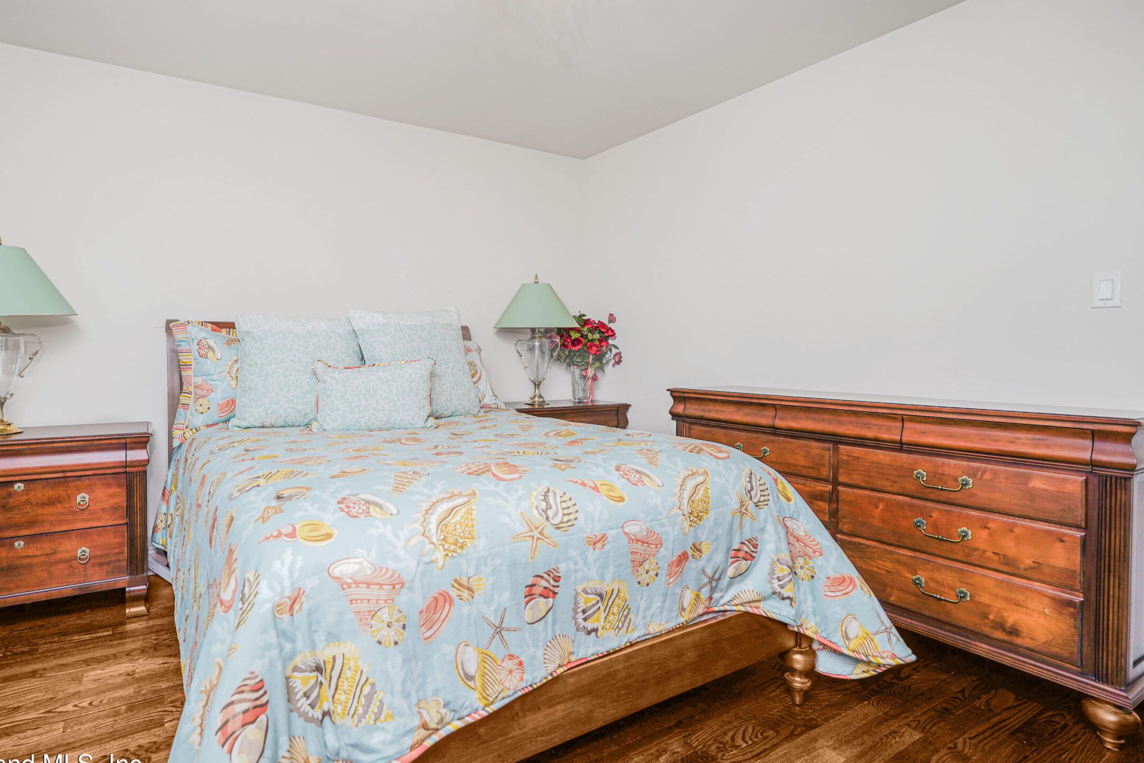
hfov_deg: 86.2
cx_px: 482
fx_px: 604
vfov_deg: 64.5
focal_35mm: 19
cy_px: 352
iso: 50
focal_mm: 16
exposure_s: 1/15
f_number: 4
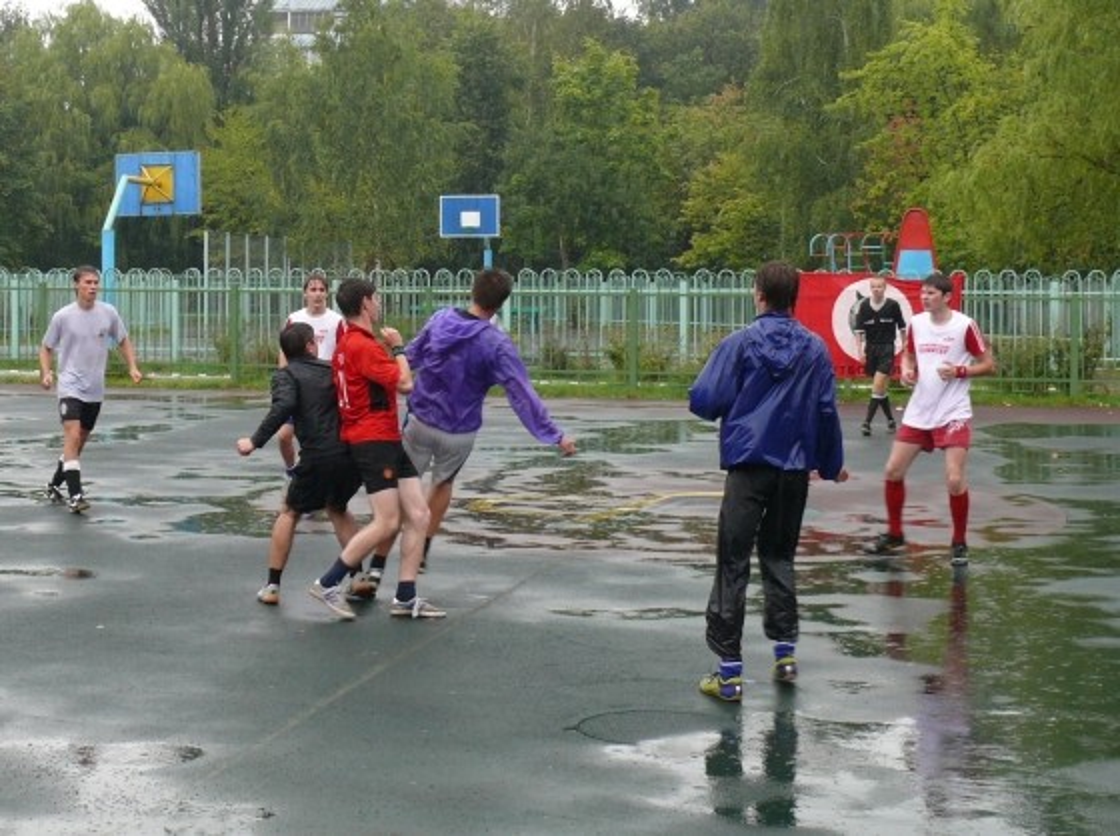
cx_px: 560
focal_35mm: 46
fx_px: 1486
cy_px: 418
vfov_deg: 31.4
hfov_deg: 41.3
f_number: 3.6
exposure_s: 1/125
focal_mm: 8.8
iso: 100
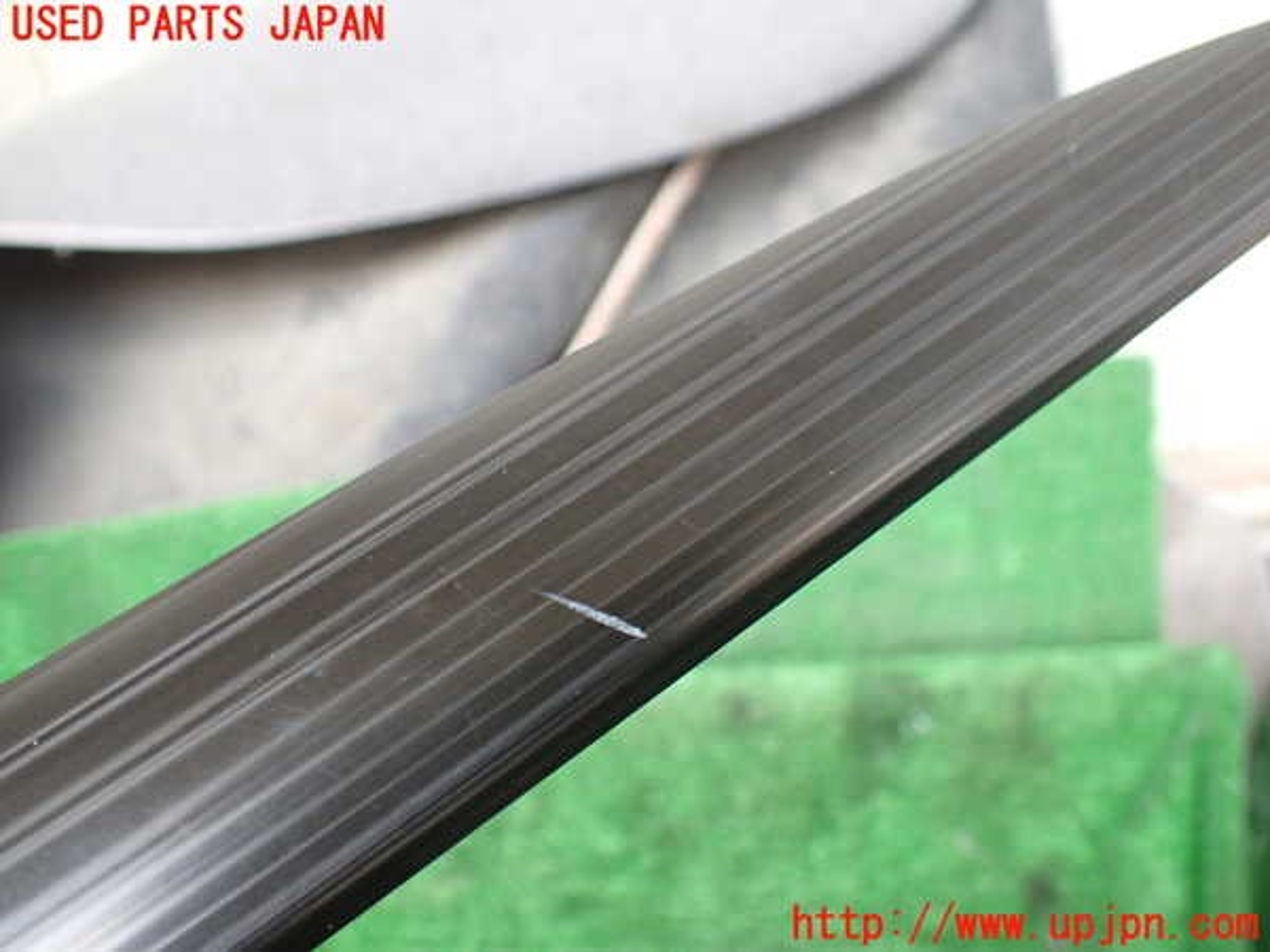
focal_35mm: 30
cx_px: 635
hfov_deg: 60.0
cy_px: 476
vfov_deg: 46.8
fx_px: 1101
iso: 320
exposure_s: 1/125
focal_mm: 5.4
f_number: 2.3
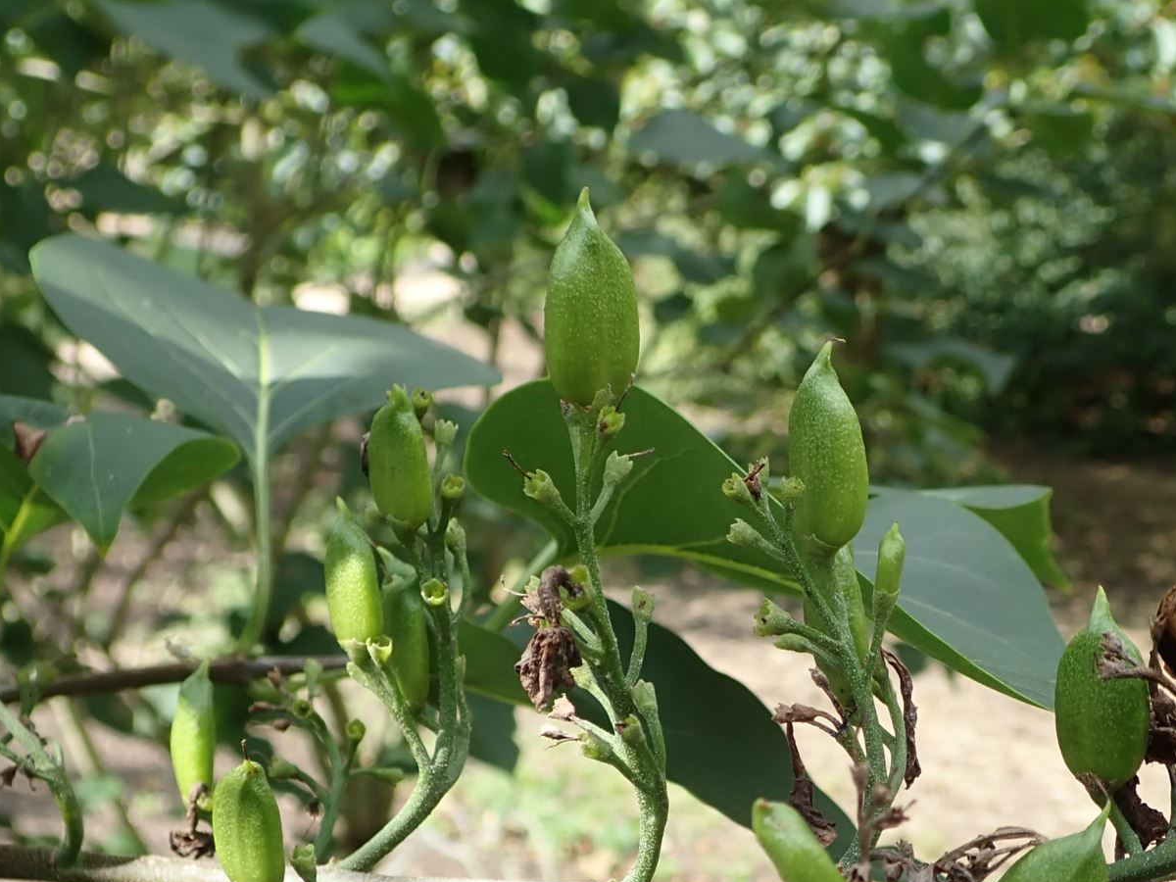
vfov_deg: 28.5
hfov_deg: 37.8
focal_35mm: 50
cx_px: 788
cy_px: 703
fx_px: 1699
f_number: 3.2
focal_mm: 5.5
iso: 100
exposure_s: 1/250
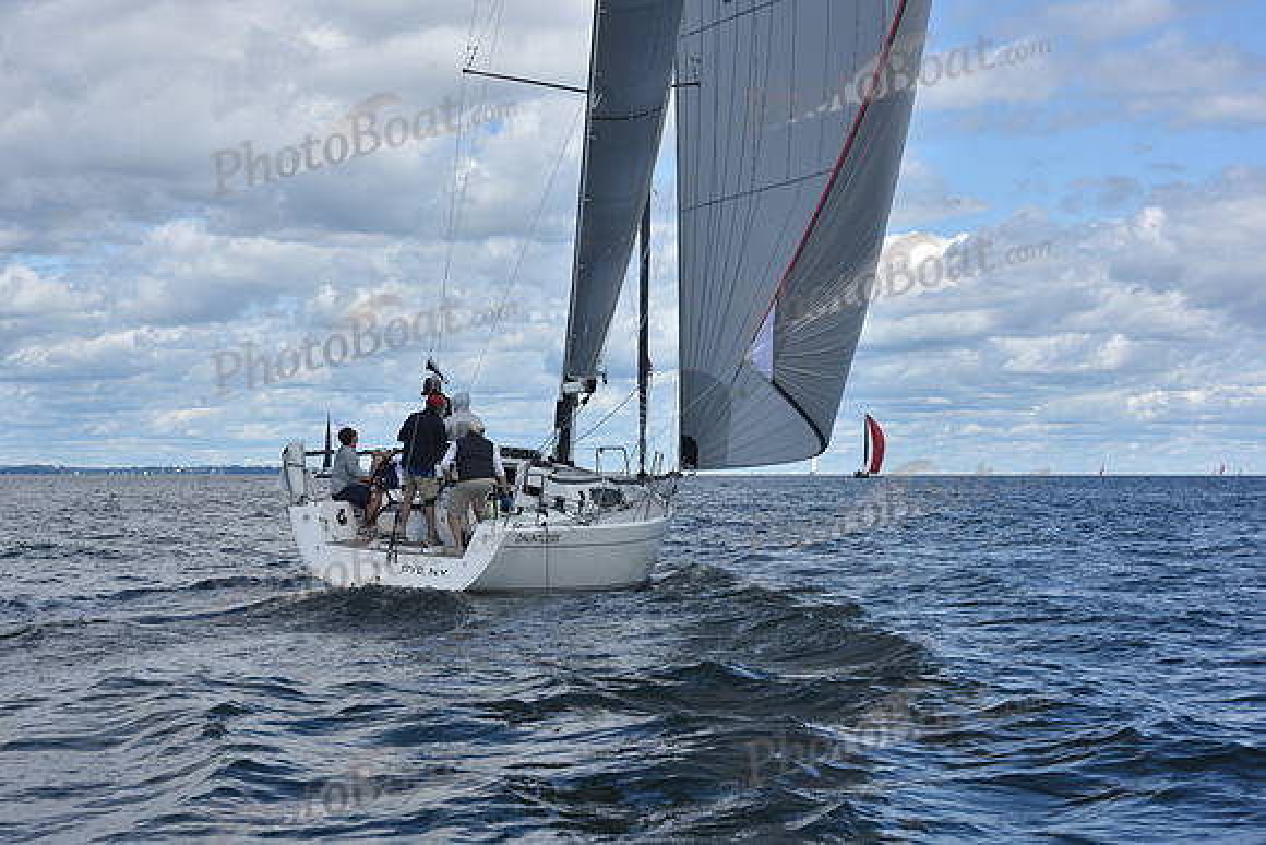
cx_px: 633
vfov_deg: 19.5
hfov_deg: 28.8
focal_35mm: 70
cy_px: 422
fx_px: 2462
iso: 250
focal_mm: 70
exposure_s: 1/800
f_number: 10
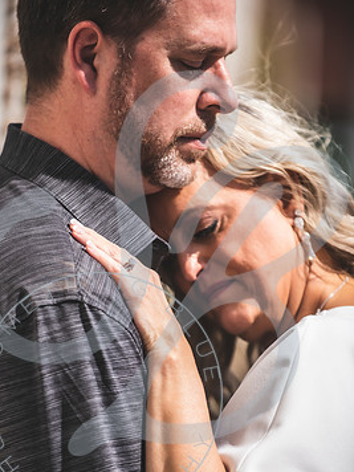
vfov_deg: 8.1
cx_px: 159
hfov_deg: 6.1
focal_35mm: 243
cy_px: 294
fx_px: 3313
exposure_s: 1/3200
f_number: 2.8
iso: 100
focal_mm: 200
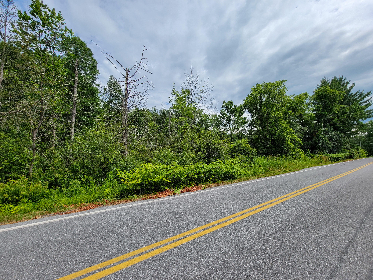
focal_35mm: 13
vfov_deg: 89.9
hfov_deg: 106.2
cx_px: 186
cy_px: 140
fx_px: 140
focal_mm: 2.2
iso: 50
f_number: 2.2
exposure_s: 1/2300
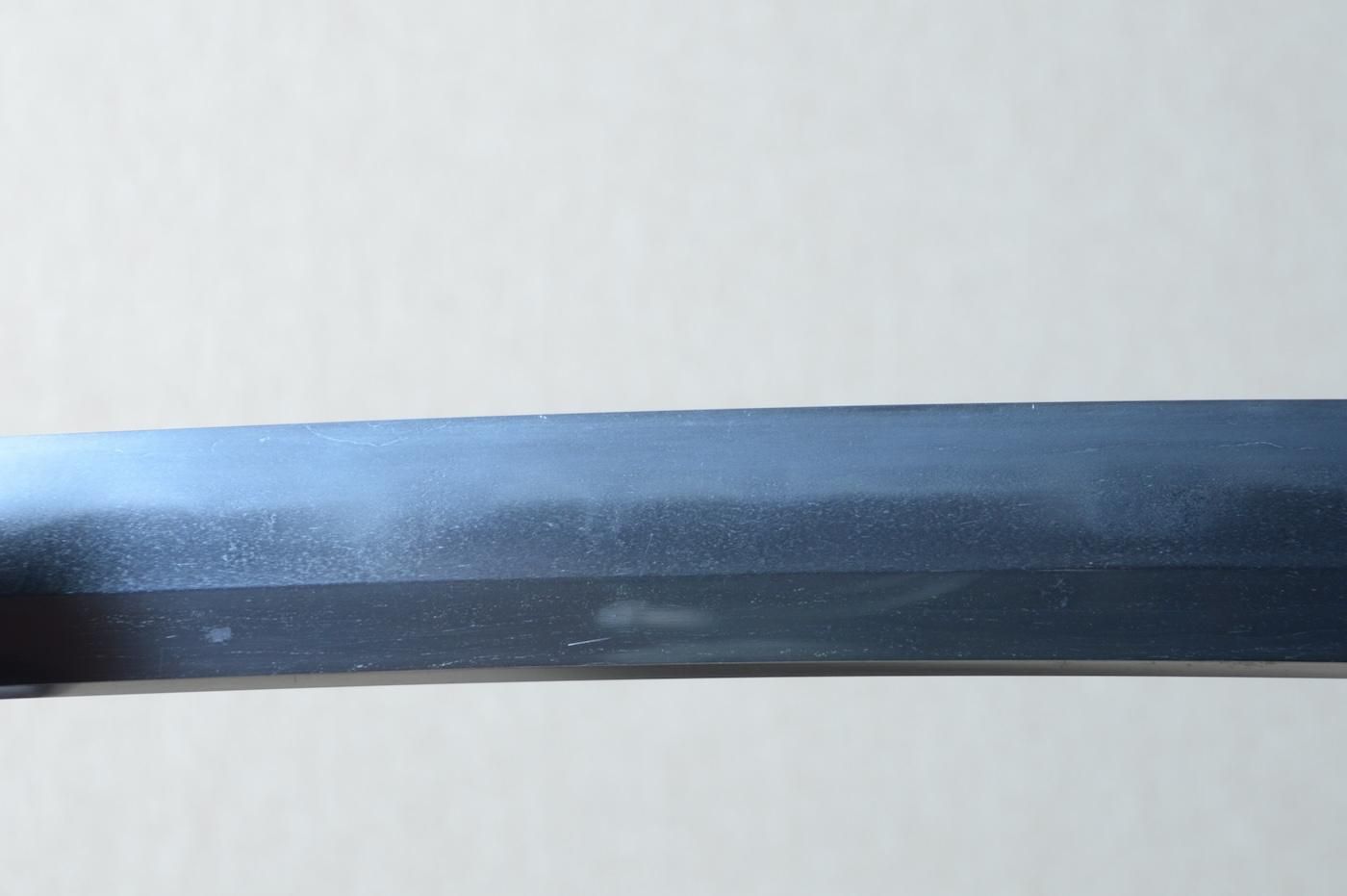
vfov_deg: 10.7
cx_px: 674
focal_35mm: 128
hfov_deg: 16.1
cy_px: 448
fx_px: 4767
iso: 400
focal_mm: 85
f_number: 11
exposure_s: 1/1.6
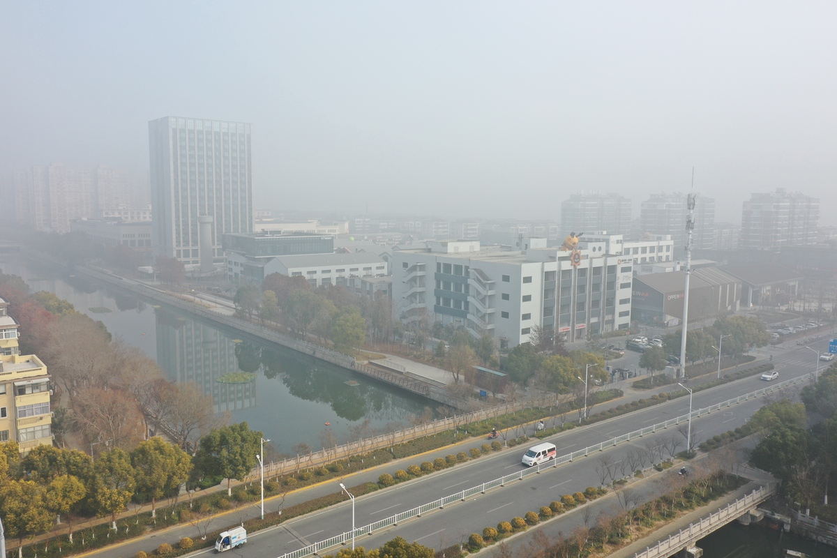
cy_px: 279
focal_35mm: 28
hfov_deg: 65.5
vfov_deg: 46.4
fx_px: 651
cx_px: 418
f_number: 5.6
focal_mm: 10.26
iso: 100
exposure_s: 1/320
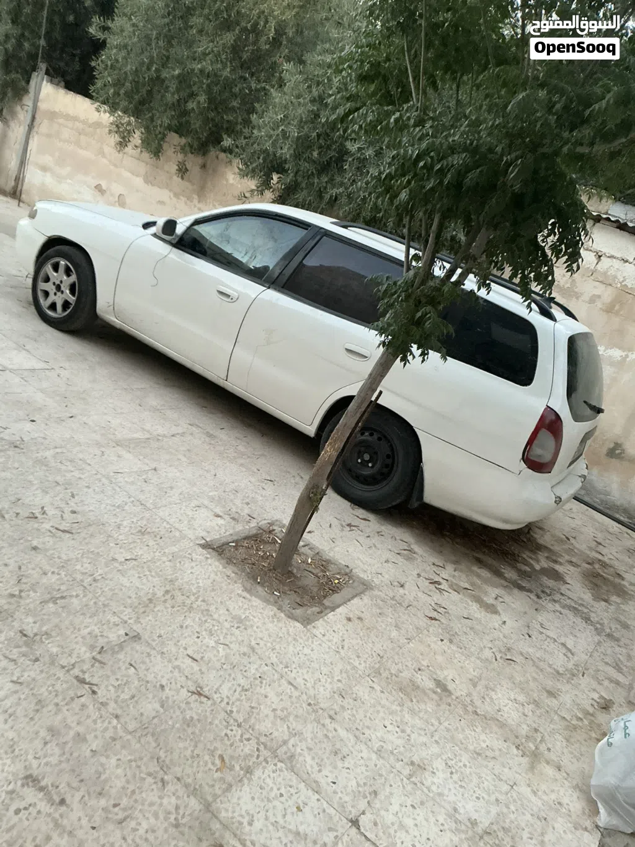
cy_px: 424
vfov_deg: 63.4
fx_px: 685
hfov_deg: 49.8
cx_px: 318
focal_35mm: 28
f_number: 1.8
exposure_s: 1/60
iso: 160
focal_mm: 3
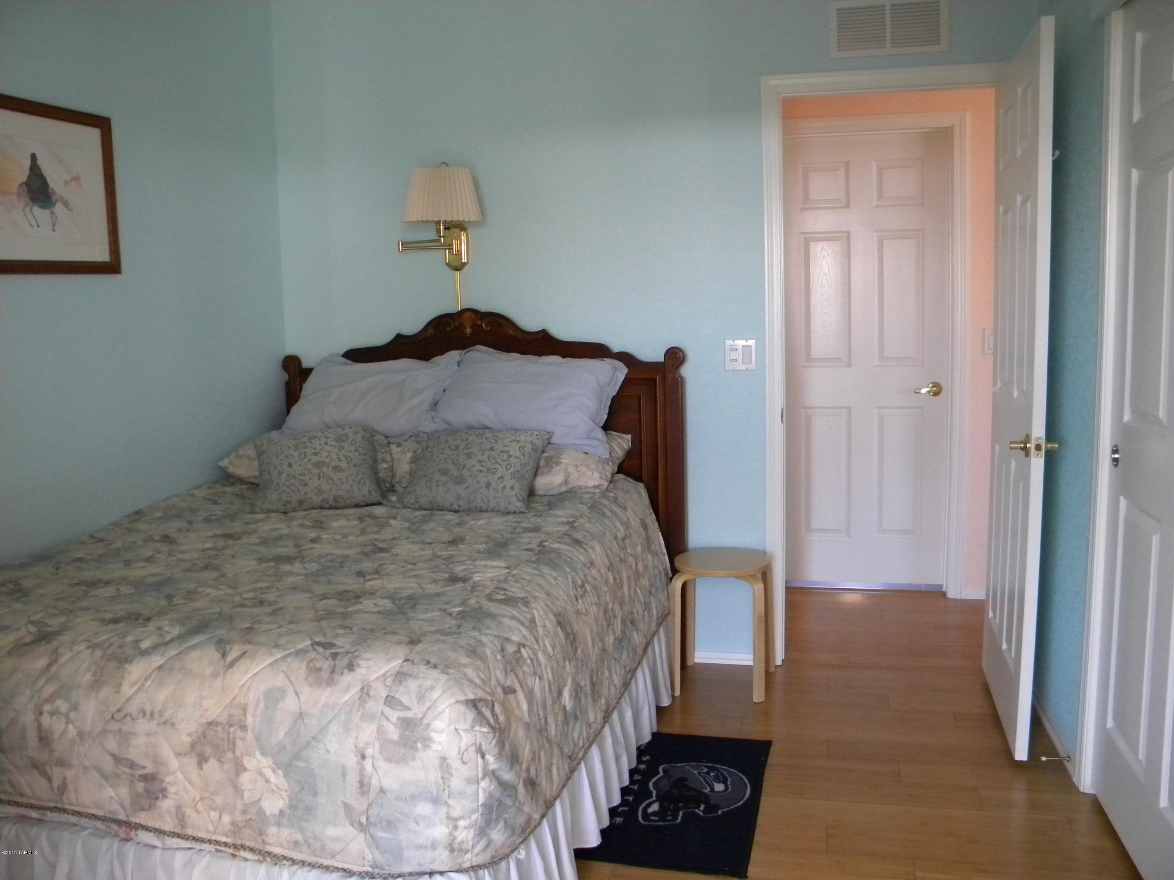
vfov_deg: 49.7
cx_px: 587
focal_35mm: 28
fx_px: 950
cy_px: 440
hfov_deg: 63.4
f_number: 3.5
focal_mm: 5
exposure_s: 1/40.4
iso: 400
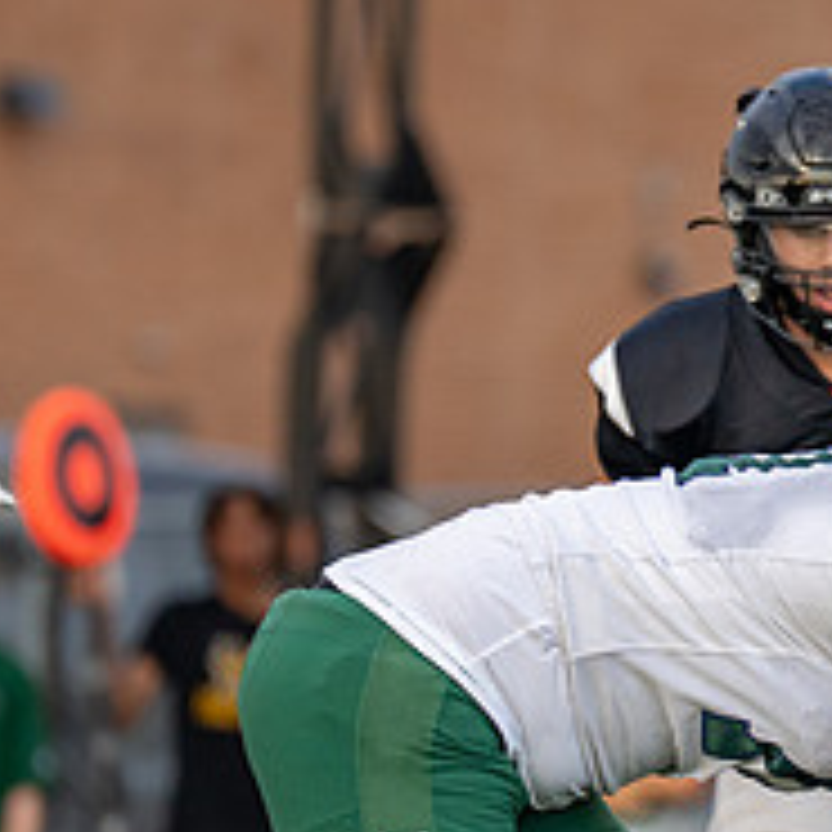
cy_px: 561
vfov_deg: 1.9
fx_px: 25017
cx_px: 1059
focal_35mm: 920
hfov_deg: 1.9
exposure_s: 1/2000
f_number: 2.8
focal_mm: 200
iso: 500
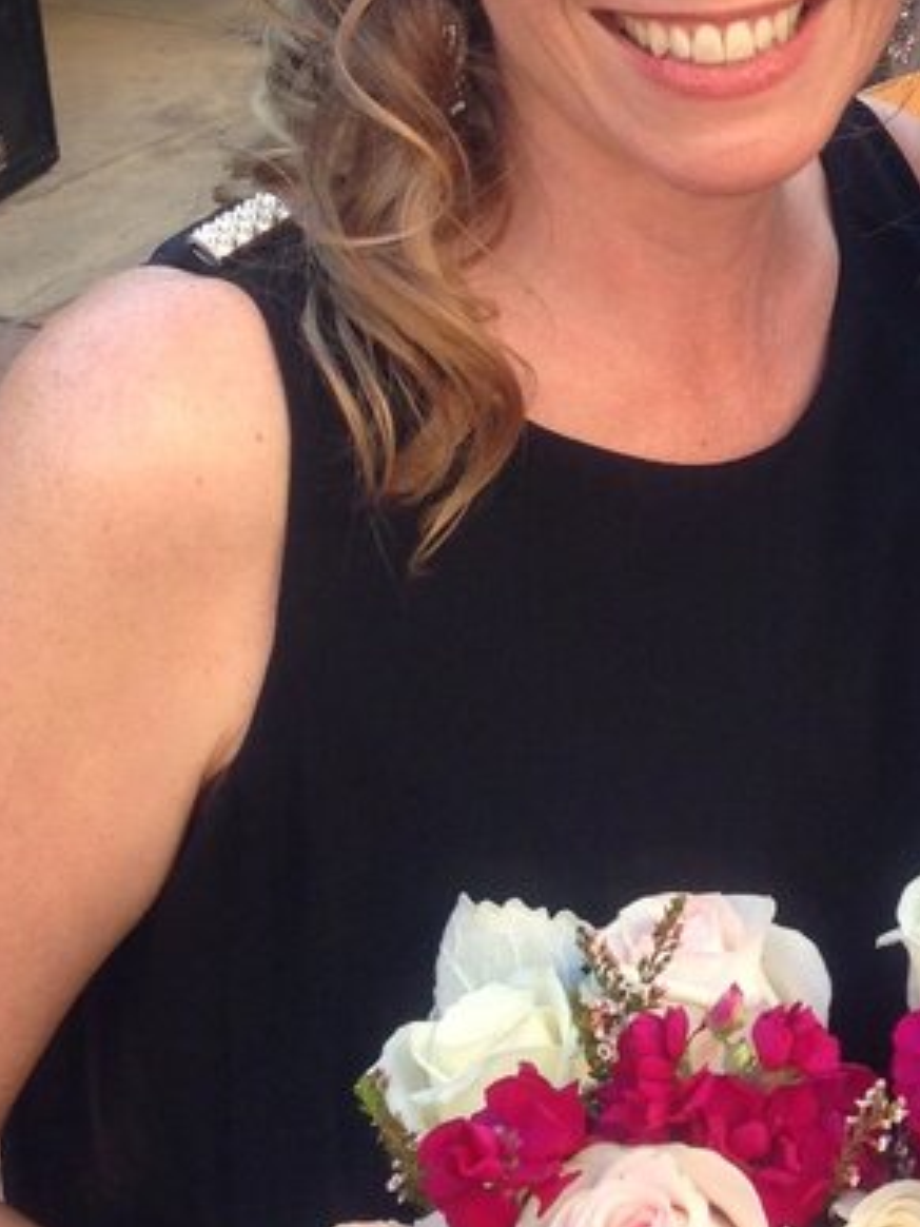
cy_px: 104
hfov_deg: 16.8
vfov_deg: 22.4
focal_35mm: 85
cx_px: 1046
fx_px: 3012
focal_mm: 4.12
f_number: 2.4
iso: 64
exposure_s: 1/120
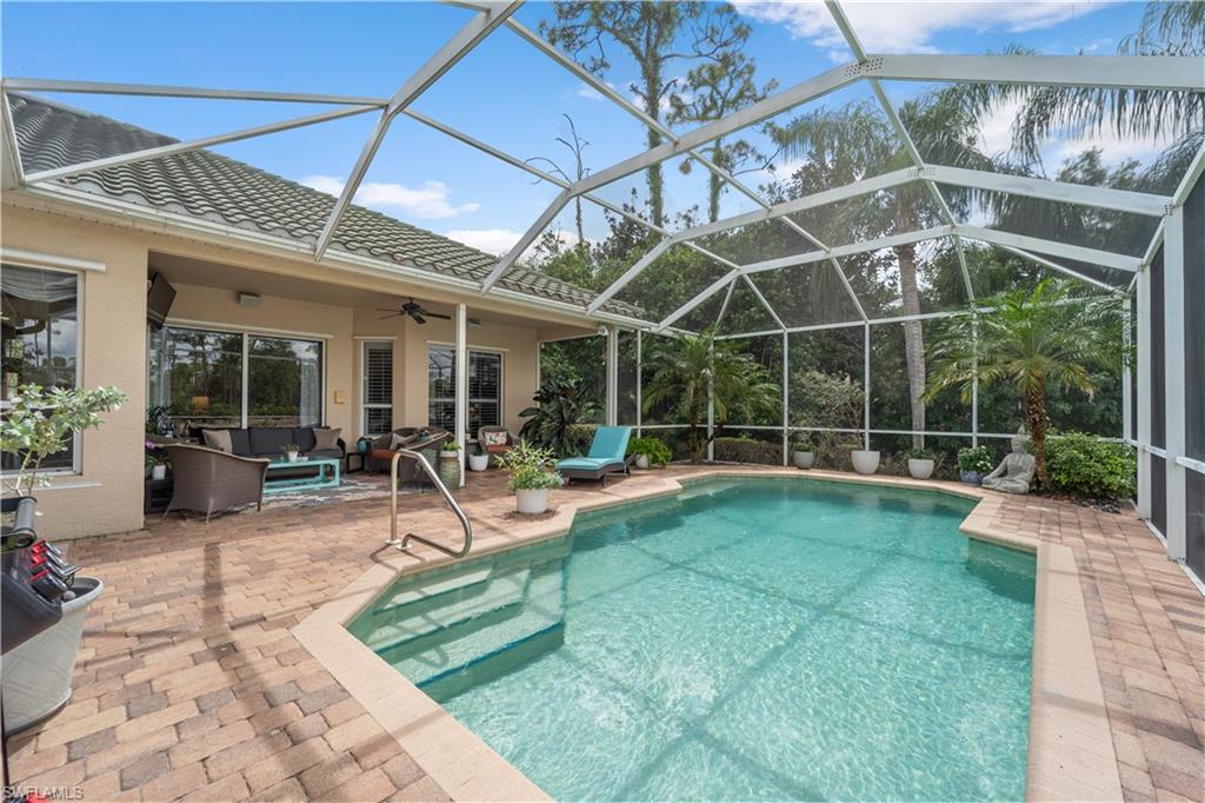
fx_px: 468
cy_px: 402
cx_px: 602
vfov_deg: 81.2
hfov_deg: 104.3
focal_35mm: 14
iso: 250
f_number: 6.3
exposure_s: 1/100
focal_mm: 14
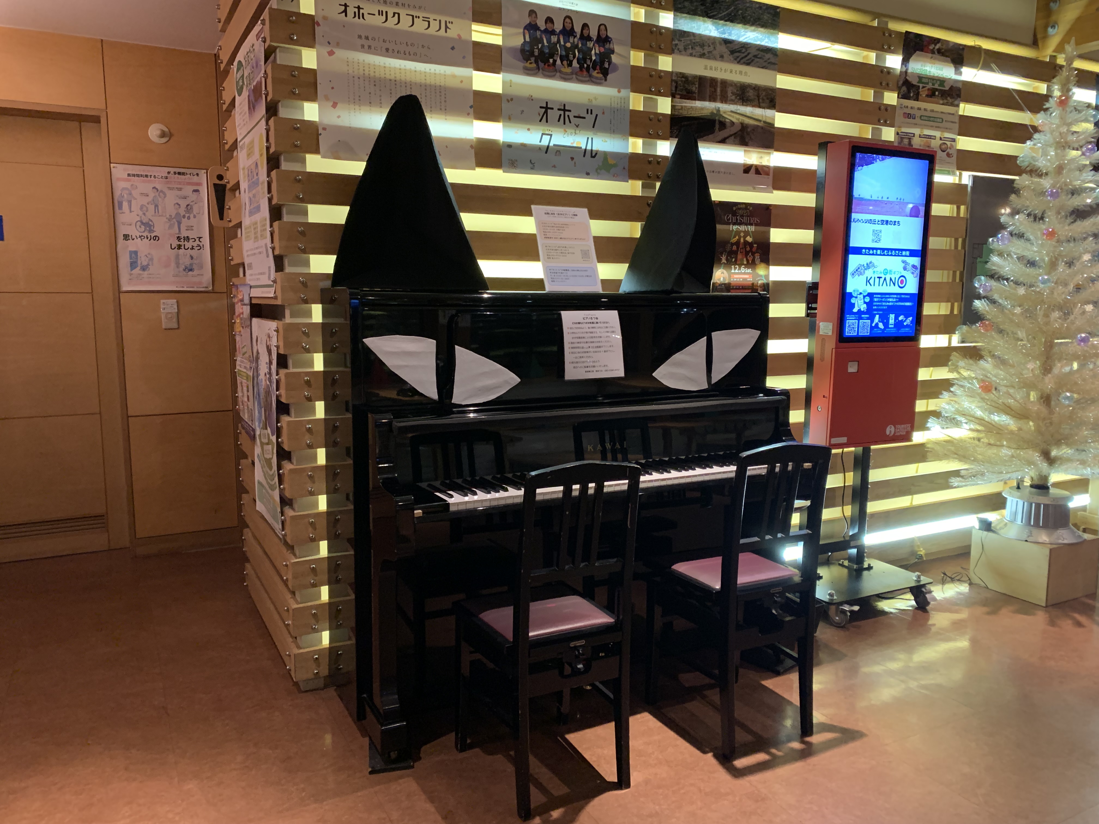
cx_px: 550
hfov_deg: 67.3
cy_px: 412
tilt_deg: -7.6
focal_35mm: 26
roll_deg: +0.2
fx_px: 825
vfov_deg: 53.1
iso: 400
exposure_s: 1/25
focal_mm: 4.25
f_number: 1.8
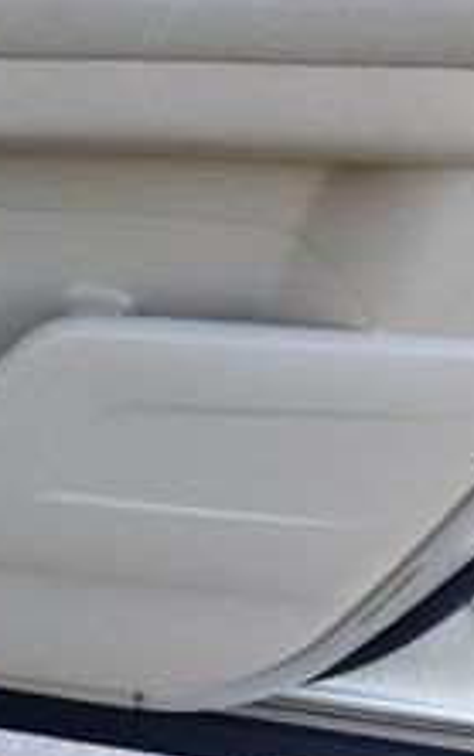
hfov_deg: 14.4
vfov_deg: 23.1
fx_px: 1817
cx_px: -102
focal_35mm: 88
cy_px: 116
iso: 400
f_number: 8
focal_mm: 20
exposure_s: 1/50
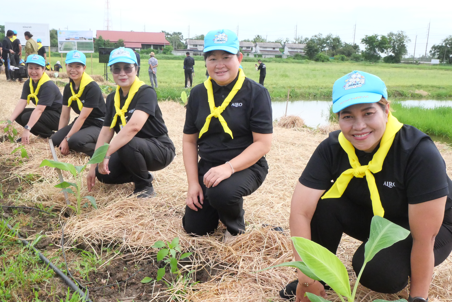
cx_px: 208
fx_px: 452
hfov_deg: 53.1
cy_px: 174
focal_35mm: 36
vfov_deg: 36.8
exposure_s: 1/2000
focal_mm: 15
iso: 3200
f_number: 9
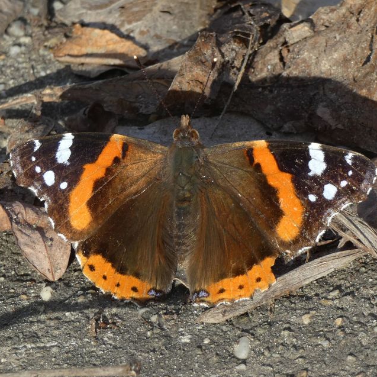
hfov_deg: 5.9
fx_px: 3647
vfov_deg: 5.9
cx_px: 191
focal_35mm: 296
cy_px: 189
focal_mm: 44.8
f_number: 5.5
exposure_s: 1/80
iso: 100
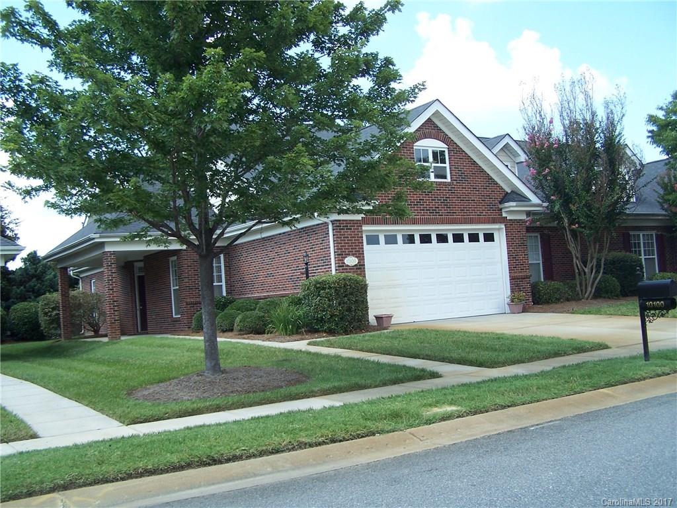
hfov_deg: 49.0
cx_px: 338
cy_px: 254
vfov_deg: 37.7
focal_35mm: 38
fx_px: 743
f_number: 2.8
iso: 80
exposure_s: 1/500
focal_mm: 6.3
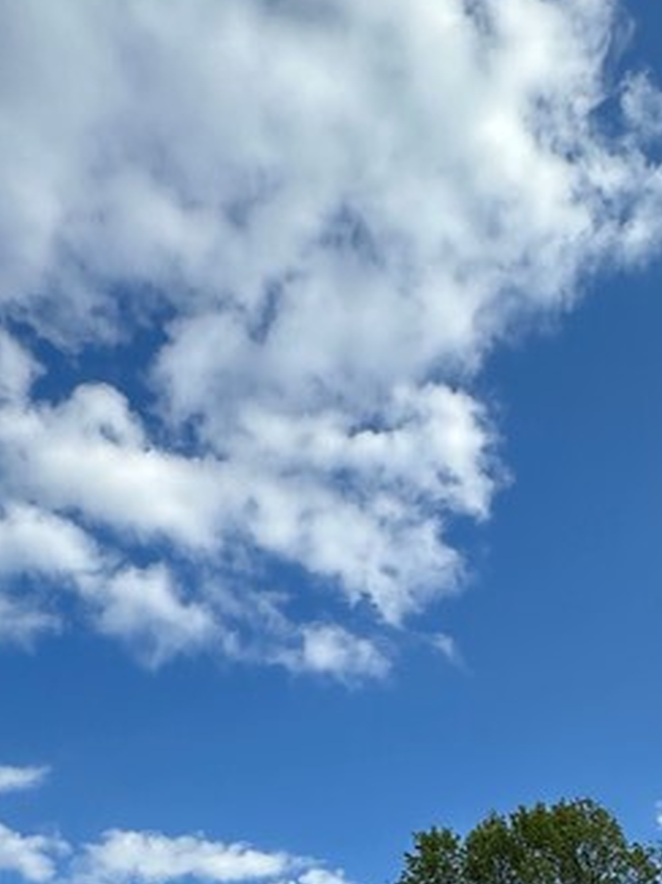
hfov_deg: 32.6
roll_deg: +2.5
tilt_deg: +14.5
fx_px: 1123
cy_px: 1047
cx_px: 431
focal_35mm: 44
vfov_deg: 34.7
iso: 50
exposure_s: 1/1642
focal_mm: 2.22
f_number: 2.2
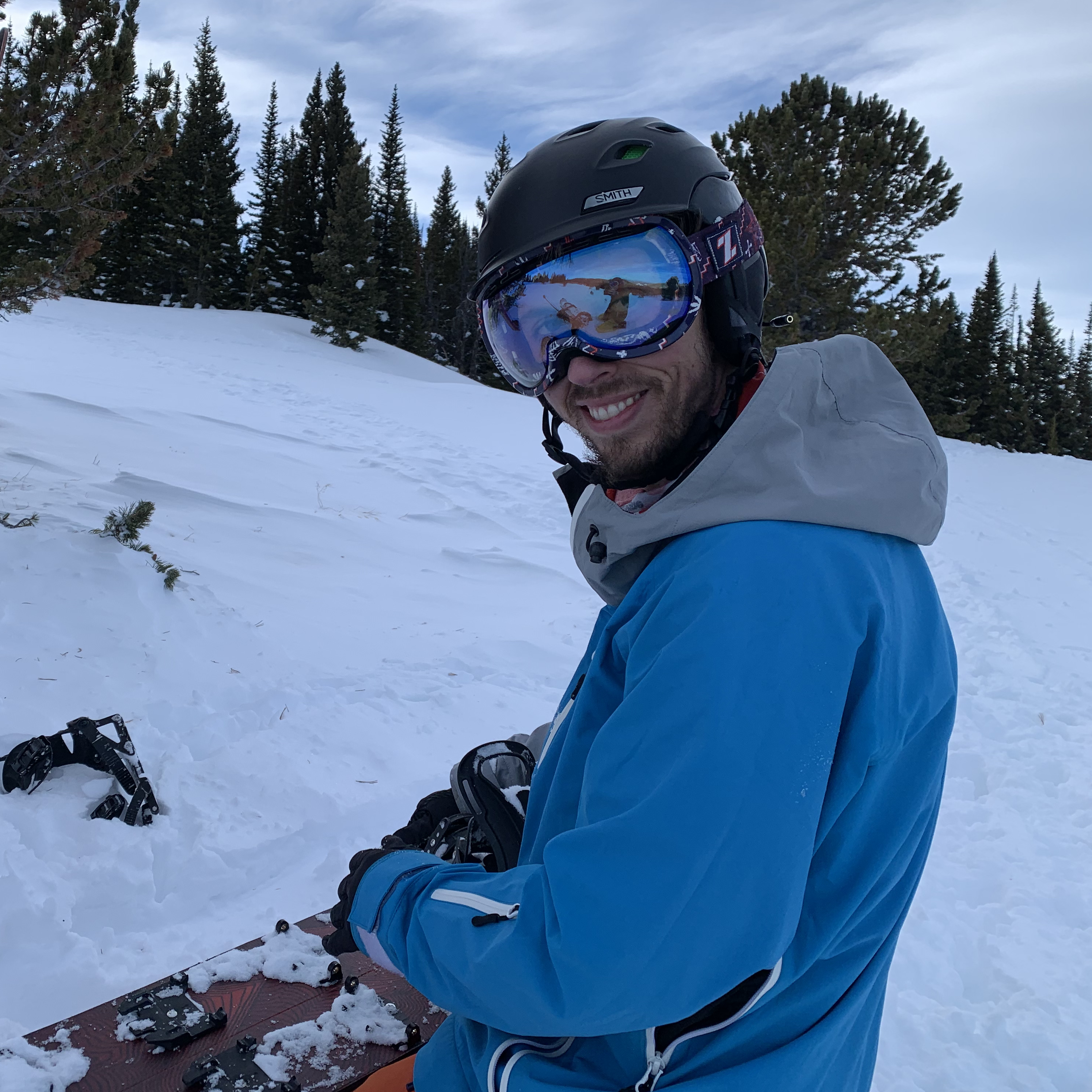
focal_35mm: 31
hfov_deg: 51.5
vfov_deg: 52.5
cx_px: 358
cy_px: 543
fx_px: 1106
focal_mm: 4.25
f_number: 1.8
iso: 25
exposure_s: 1/894
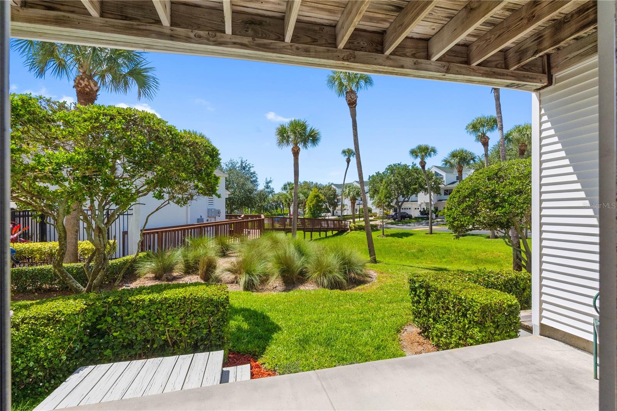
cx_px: 308
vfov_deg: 73.7
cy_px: 206
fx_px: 274
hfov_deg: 96.7
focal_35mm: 16
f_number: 11
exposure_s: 1/10000
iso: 1600
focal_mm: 16
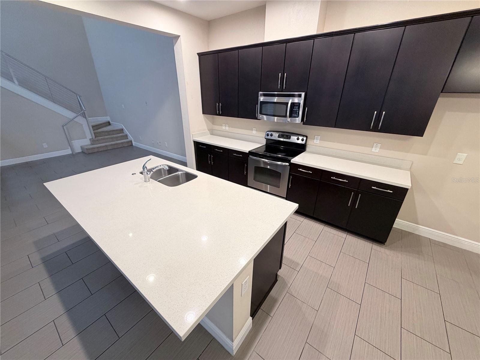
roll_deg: -0.2
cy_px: 180
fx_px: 194
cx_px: 240
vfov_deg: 85.7
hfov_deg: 102.1
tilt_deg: -24.8
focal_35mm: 14
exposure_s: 1/60
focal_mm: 2.22
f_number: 2.2
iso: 200
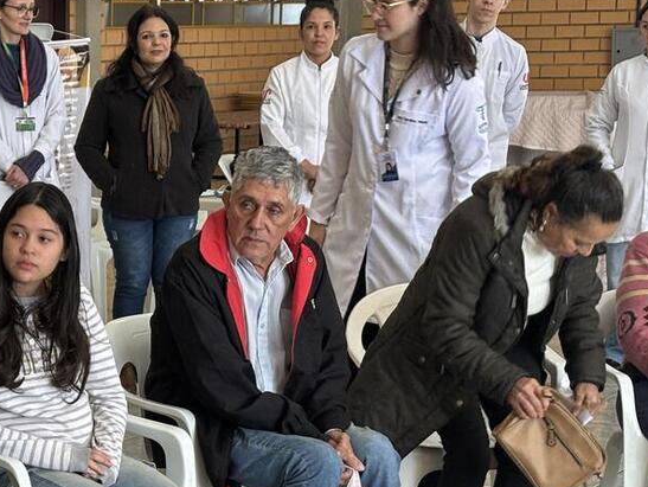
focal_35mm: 114
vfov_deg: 12.9
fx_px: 2135
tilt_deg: -11.3
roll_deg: +0.6
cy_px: 441
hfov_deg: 16.8
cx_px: -46
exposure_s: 1/60
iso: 80
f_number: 1.6
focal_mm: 5.96
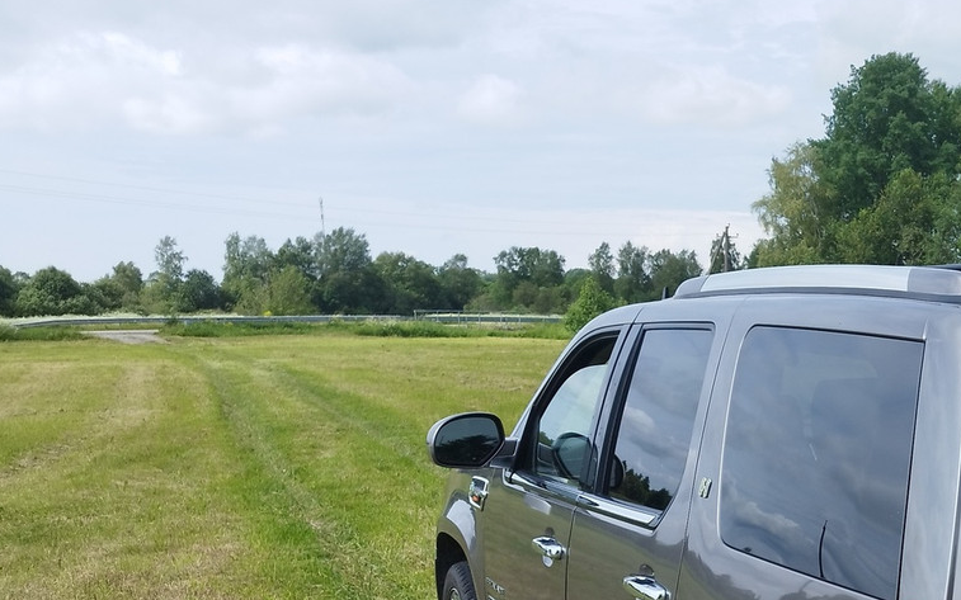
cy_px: 590
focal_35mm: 56
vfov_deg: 22.3
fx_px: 1467
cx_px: 998
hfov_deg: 32.8
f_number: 1.89
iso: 50
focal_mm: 5.95
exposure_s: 1/775
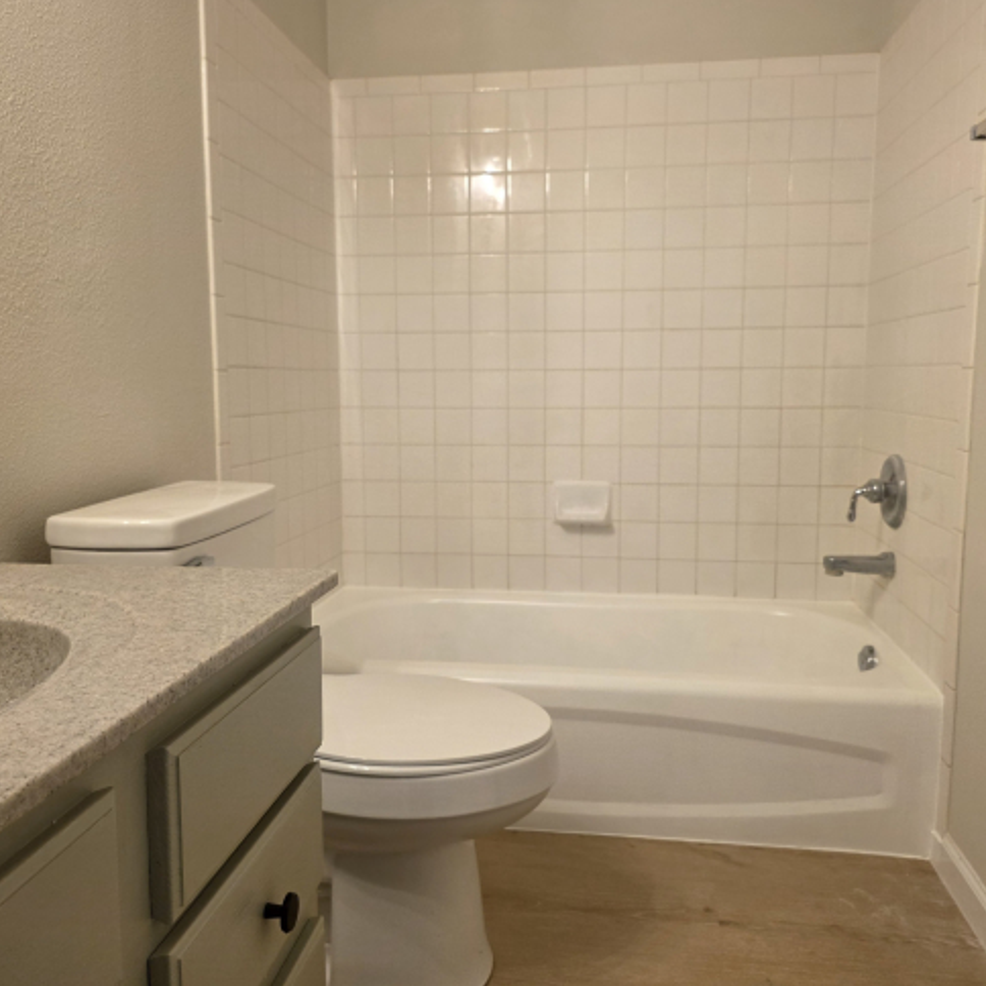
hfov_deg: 57.3
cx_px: 506
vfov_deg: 57.3
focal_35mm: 28
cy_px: 485
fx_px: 902
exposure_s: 1/120
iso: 160
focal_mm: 6.25
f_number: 1.7
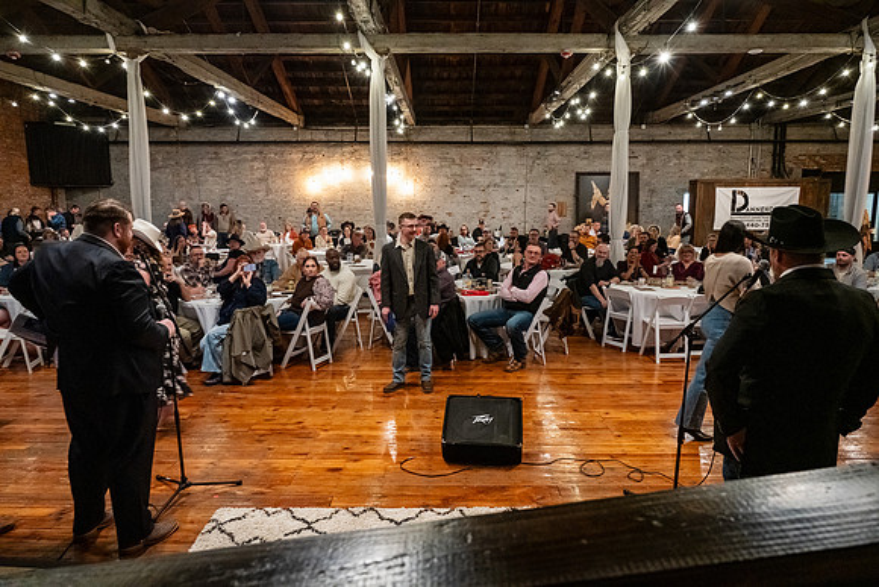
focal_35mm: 24
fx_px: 586
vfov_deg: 53.2
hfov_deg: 73.7
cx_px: 440
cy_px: 294
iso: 6400
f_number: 6.3
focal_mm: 24
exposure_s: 1/40
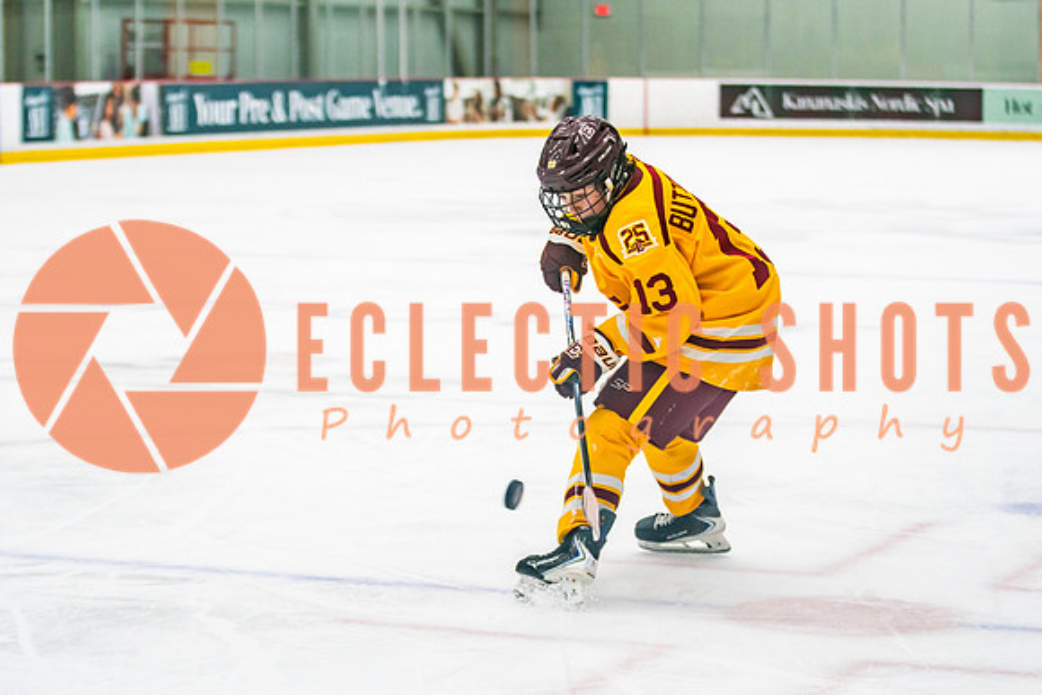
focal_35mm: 109
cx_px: 462
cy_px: 393
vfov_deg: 12.6
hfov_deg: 18.8
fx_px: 3150
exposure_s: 1/640
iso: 1000
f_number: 2.8
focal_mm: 70
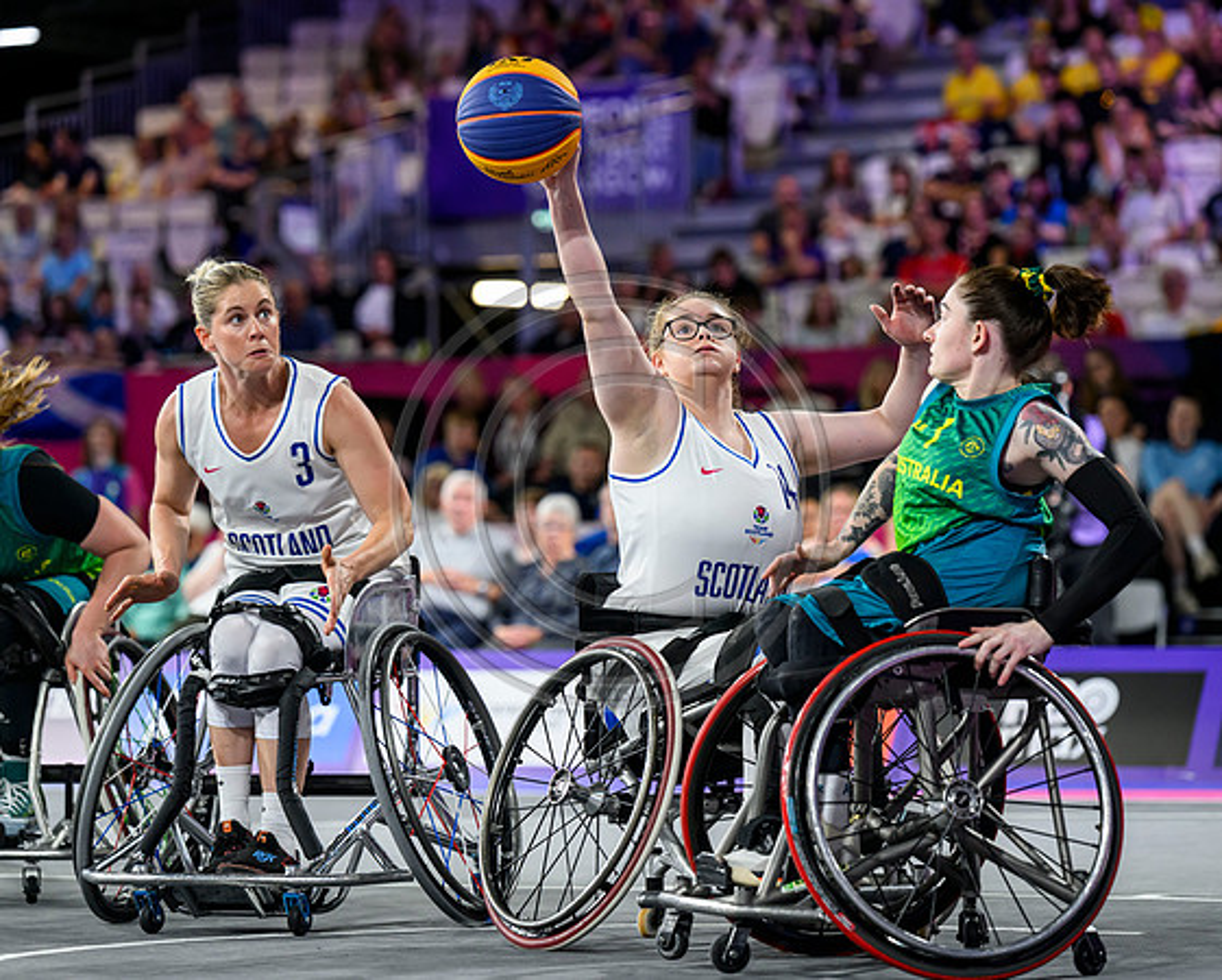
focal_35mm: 142
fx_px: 5144
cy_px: 486
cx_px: 636
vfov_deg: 10.9
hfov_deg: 13.5
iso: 2500
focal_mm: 125
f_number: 3.2
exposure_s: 1/1600
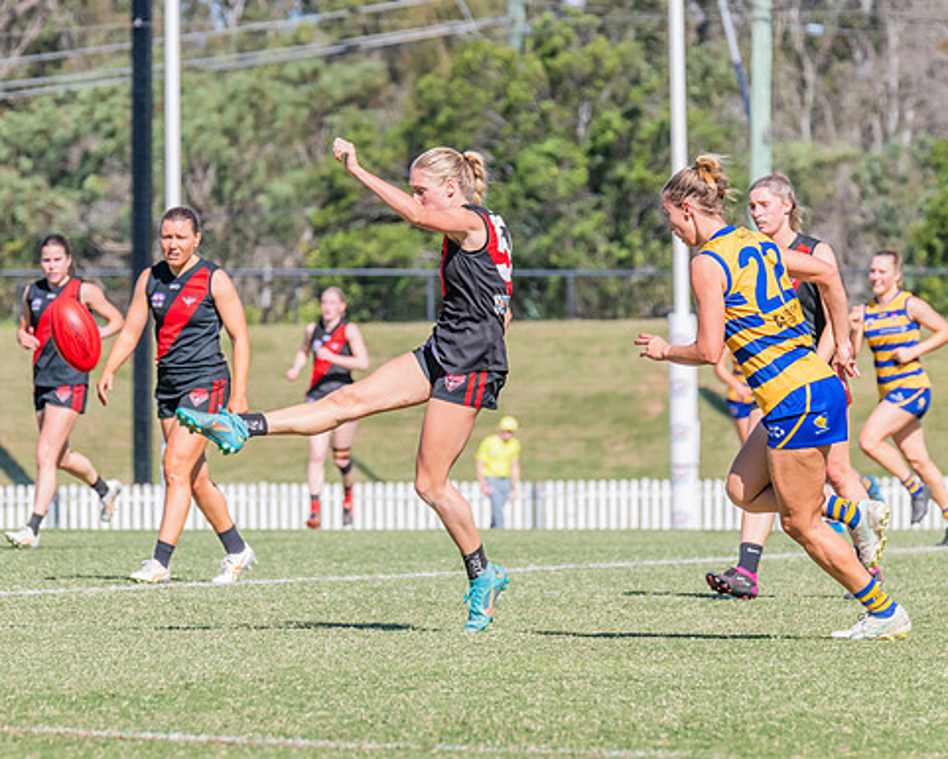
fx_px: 12404
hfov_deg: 4.4
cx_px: 357
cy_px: 330
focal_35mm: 442
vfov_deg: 3.5
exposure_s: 1/1250
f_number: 11
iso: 800
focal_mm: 330
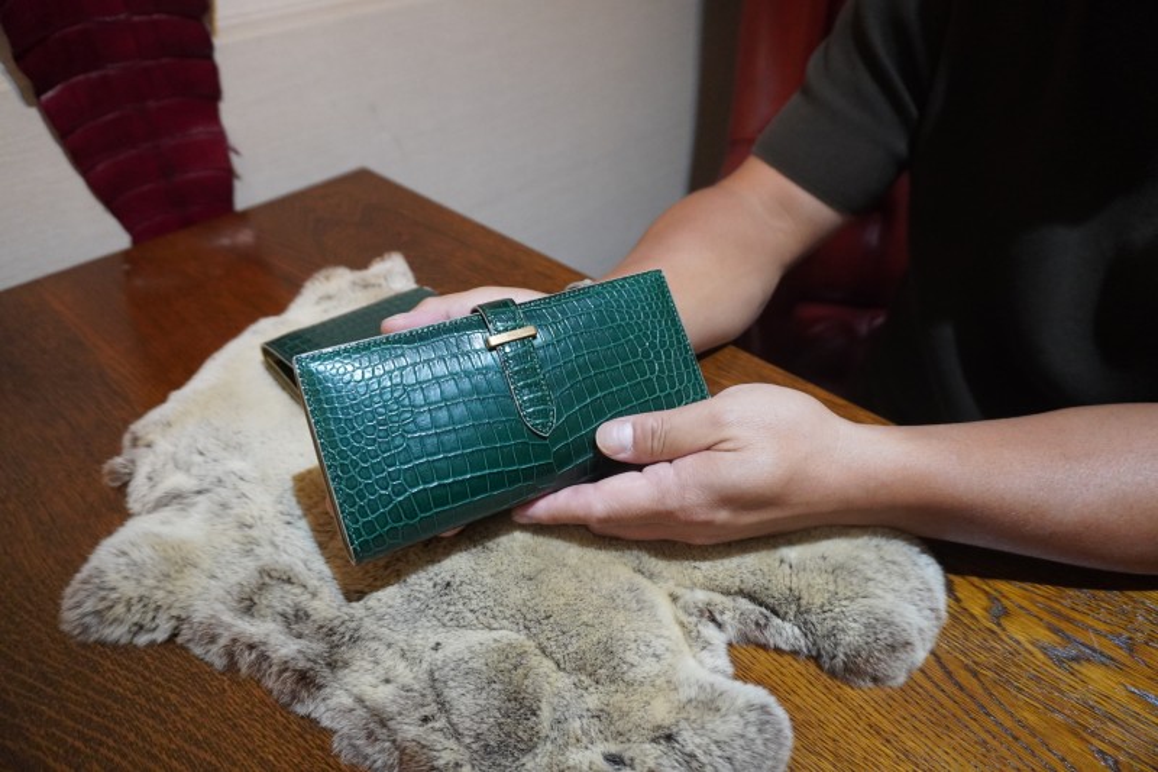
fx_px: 772
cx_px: 579
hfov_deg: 73.8
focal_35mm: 24
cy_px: 386
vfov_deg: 53.1
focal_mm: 16
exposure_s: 1/160
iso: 2500
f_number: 3.5
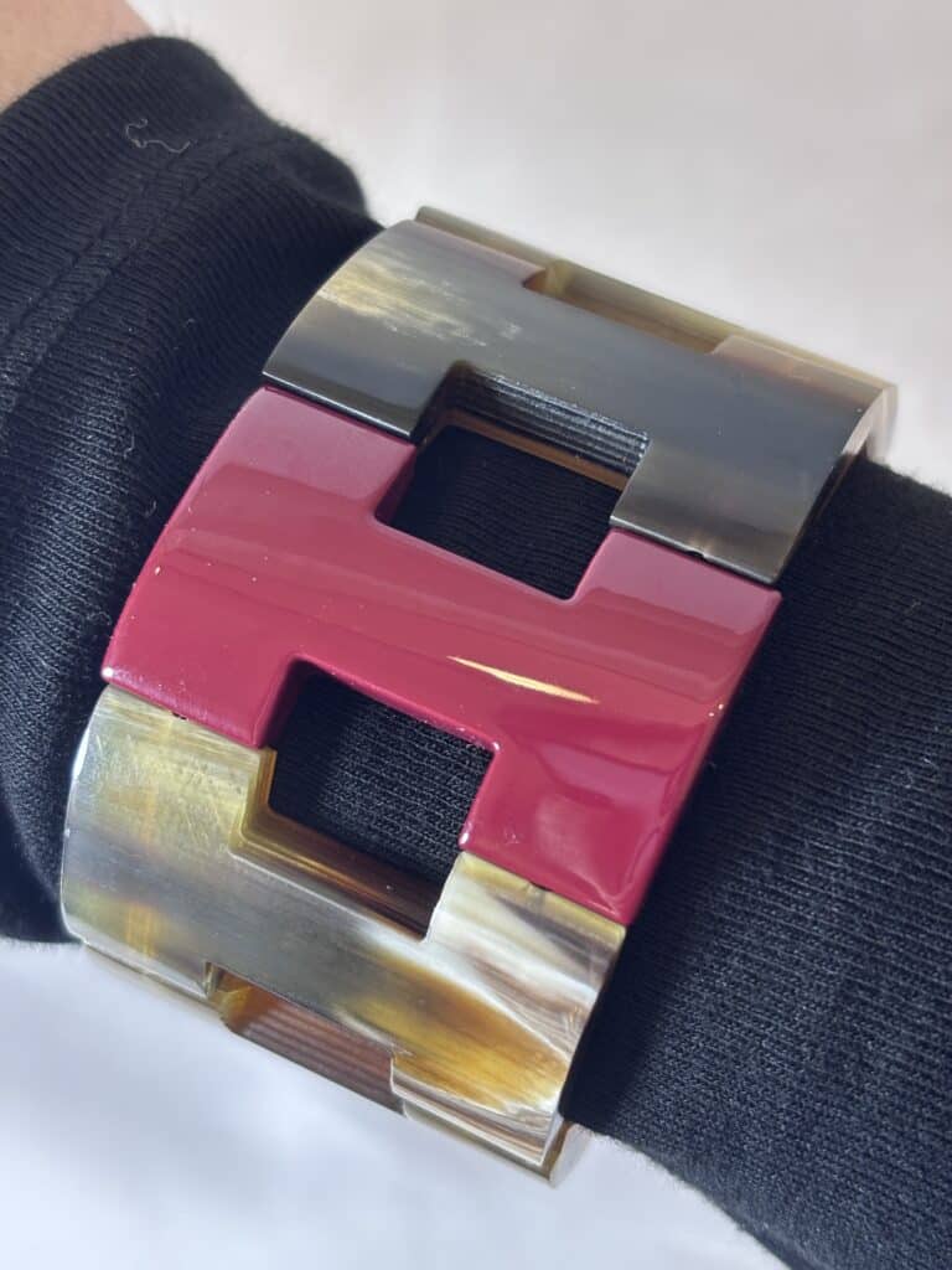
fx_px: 1907
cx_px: 476
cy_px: 635
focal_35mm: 52
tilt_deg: -77.6
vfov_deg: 36.8
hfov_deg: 28.0
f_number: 1.6
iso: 50
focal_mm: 5.96
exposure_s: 1/50
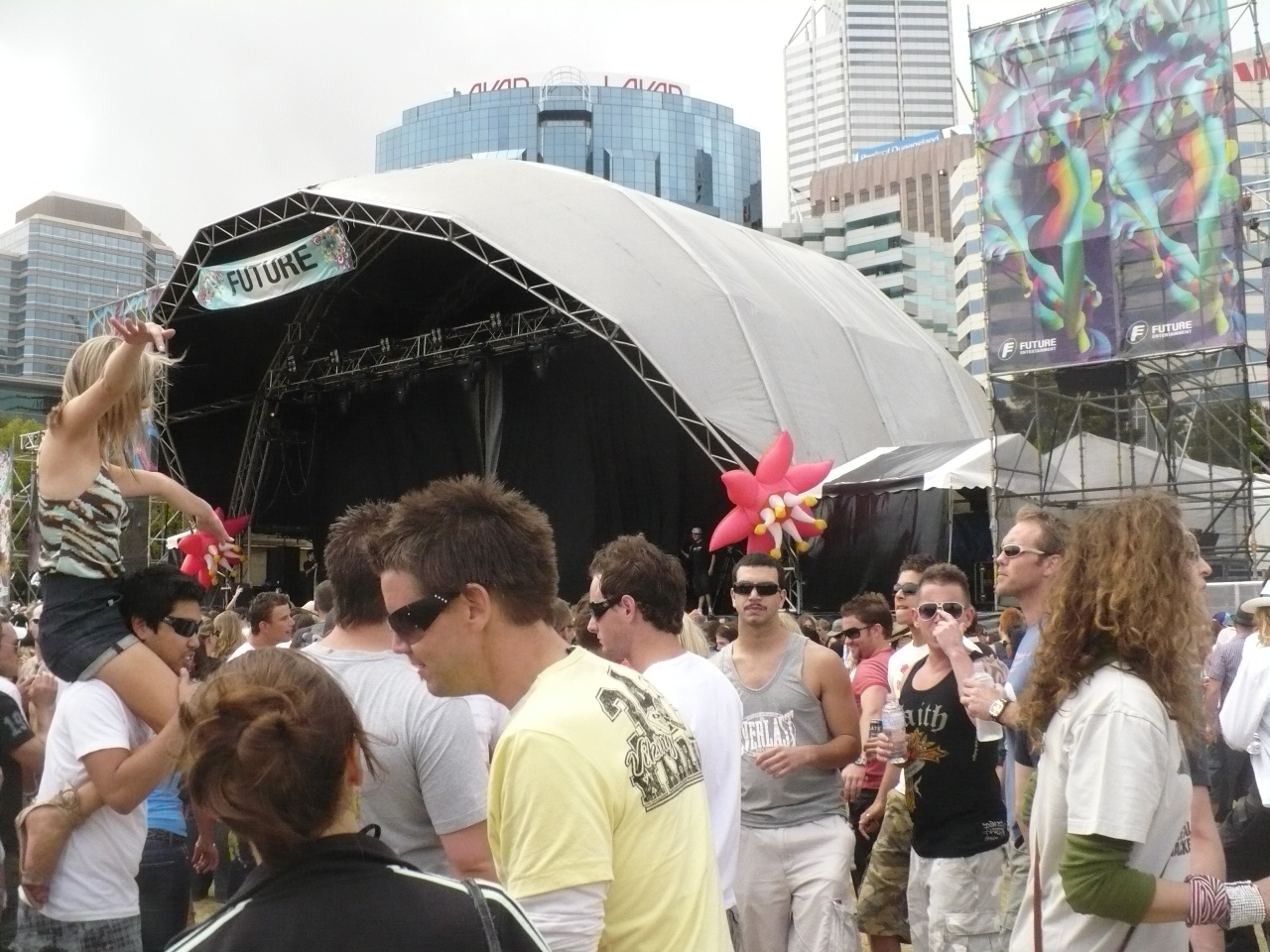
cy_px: 476
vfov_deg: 38.7
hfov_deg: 50.1
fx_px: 1357
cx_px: 635
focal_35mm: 37
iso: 400
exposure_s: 1/400
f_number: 8
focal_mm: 6.1
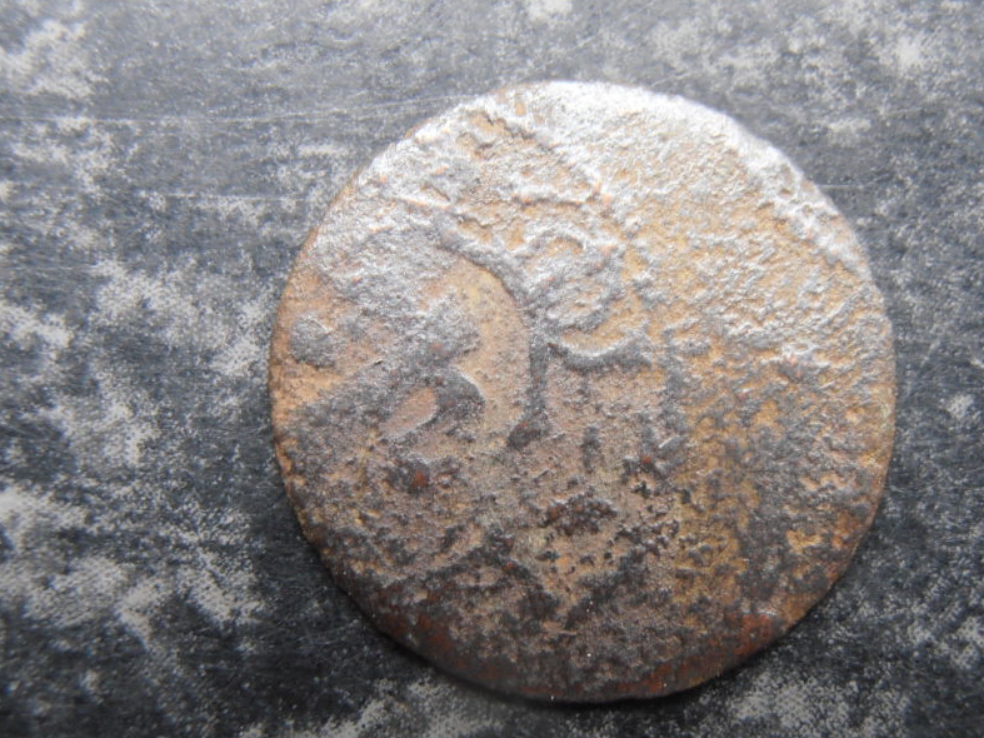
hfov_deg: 40.4
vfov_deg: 30.9
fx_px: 1336
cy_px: 405
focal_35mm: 47
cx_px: 541
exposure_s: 1/6
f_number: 3.9
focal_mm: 6.61
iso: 125
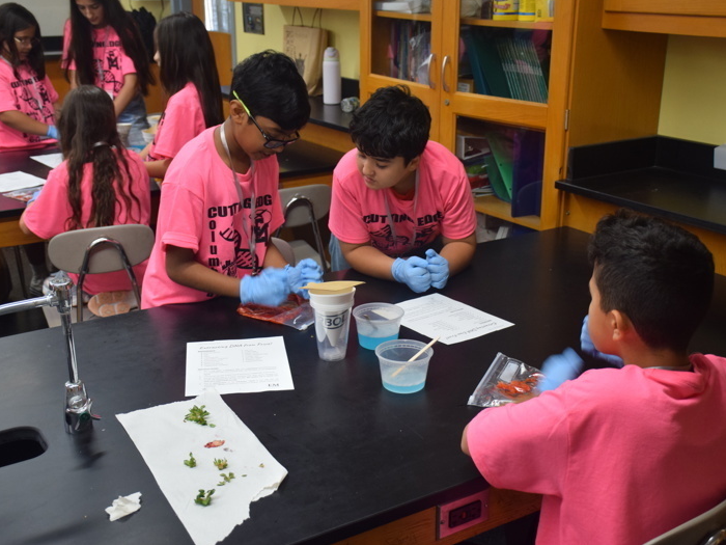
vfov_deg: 32.5
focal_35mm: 45
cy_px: 270
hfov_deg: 42.5
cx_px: 356
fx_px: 934
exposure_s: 1/60
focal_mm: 27
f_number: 4
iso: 1000
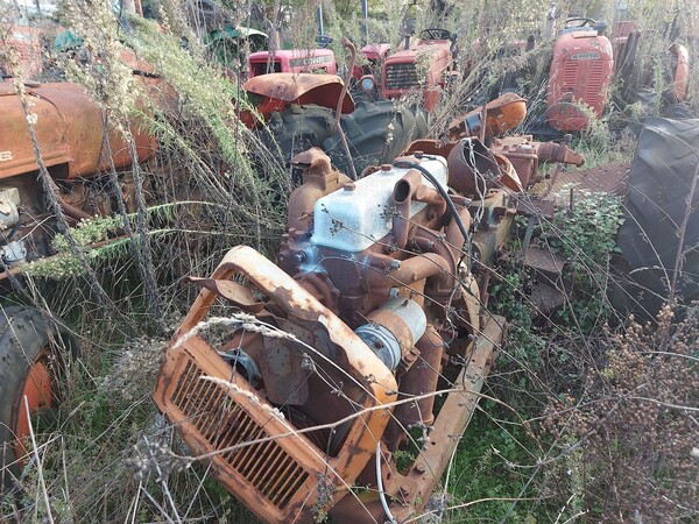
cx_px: 350
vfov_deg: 56.8
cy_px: 262
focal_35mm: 24
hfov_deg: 71.6
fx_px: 485
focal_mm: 5.23
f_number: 1.8
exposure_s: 1/120
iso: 50
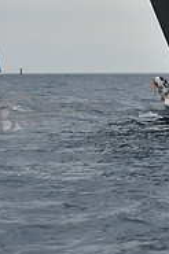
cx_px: 174
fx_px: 2039
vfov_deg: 7.0
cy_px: -107
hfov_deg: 4.7
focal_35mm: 289
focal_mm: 92
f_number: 5
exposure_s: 1/640
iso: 500
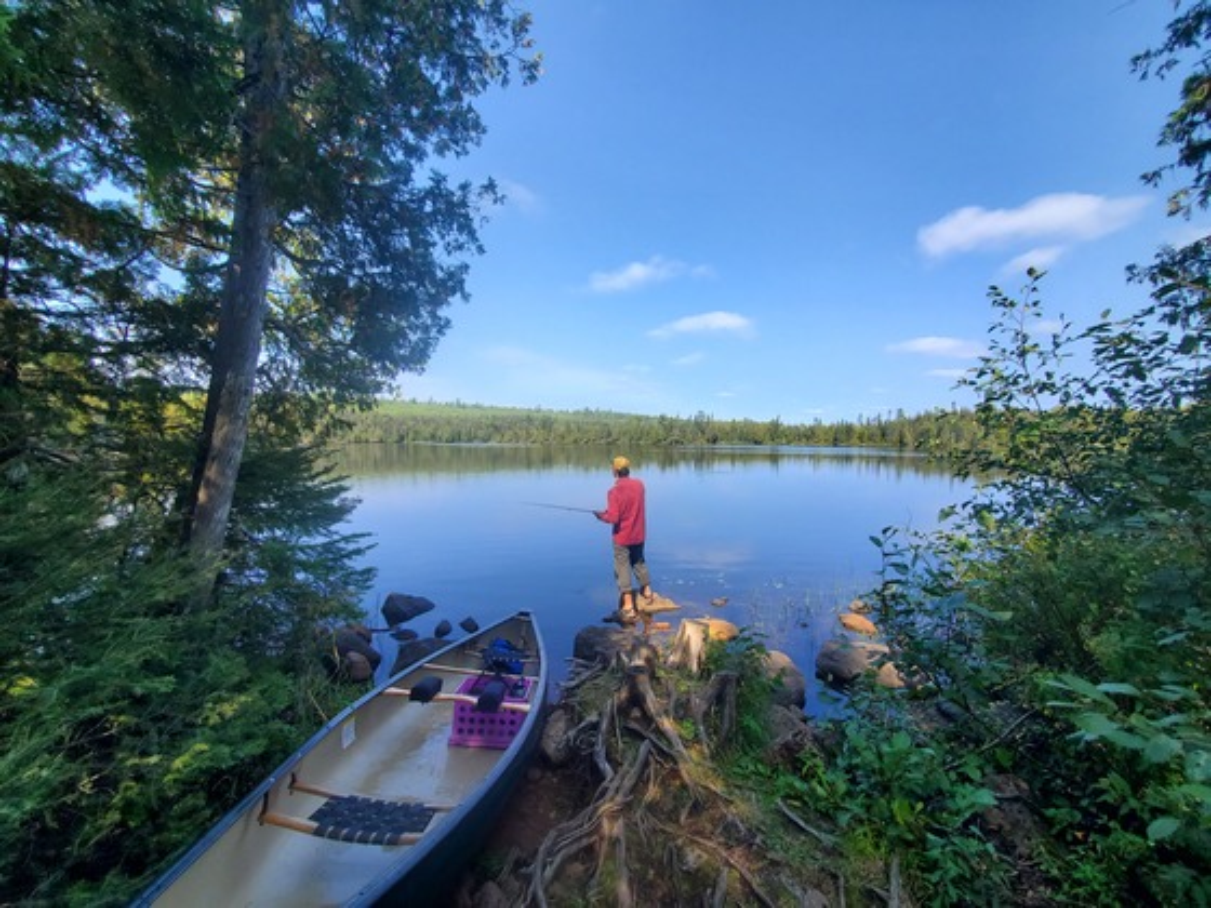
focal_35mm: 13
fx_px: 455
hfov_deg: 106.2
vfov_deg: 89.9
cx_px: 606
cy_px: 454
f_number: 2.2
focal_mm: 1.8
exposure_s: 1/562
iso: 50
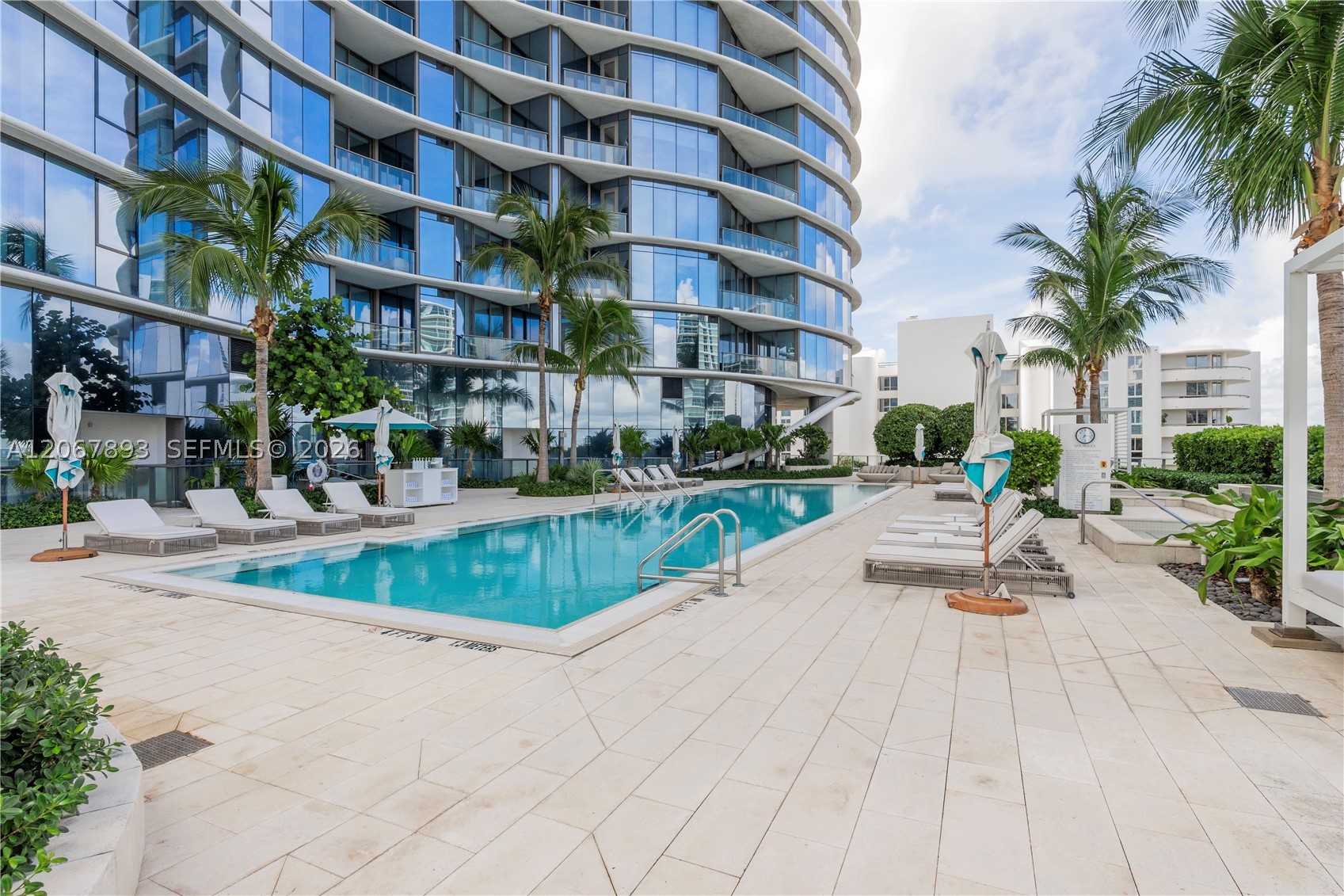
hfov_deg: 95.0
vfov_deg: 72.0
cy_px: 448
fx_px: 616
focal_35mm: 16
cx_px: 672
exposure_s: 1/640
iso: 320
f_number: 6.3
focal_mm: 11
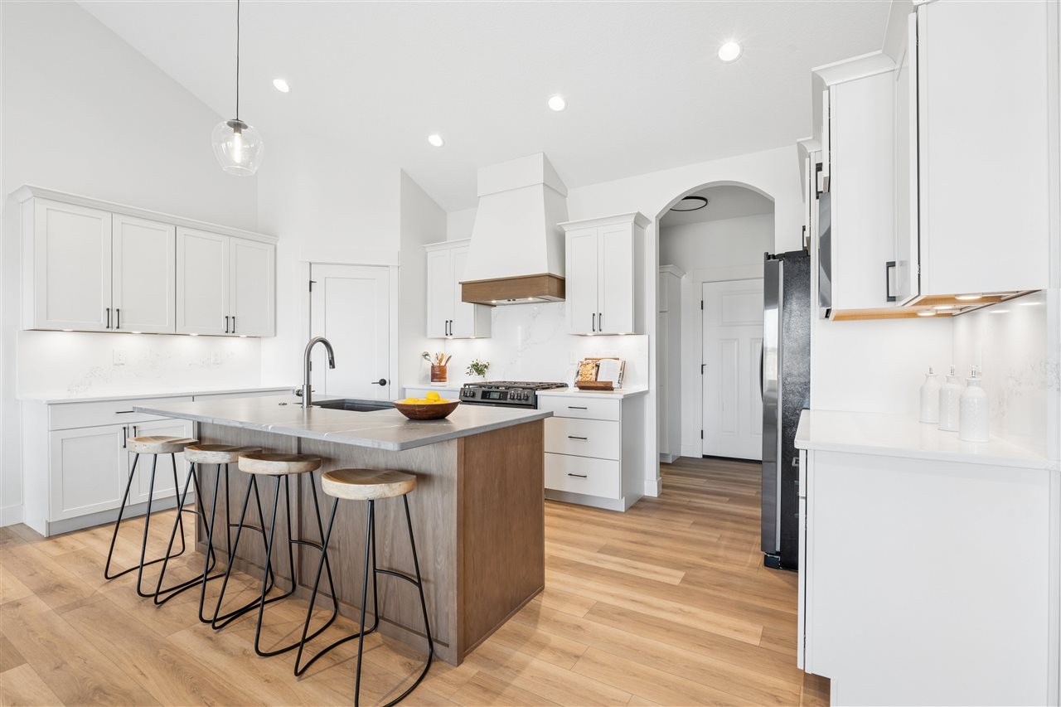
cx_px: 530
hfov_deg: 93.3
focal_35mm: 17
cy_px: 354
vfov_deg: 70.4
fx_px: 501
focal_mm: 17
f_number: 9
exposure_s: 1/30
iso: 400
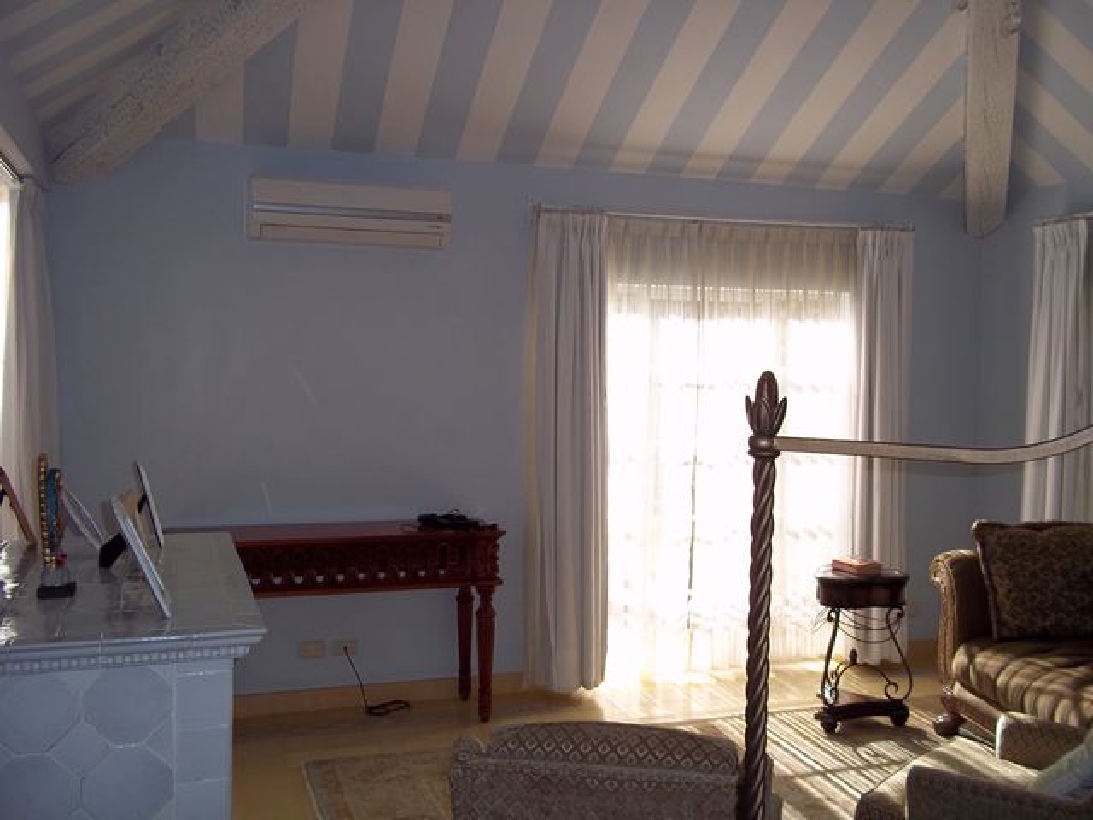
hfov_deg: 51.4
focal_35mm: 36
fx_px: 1137
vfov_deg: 39.7
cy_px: 410
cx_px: 546
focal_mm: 6.5
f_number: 3.1
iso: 80
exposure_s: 1/250
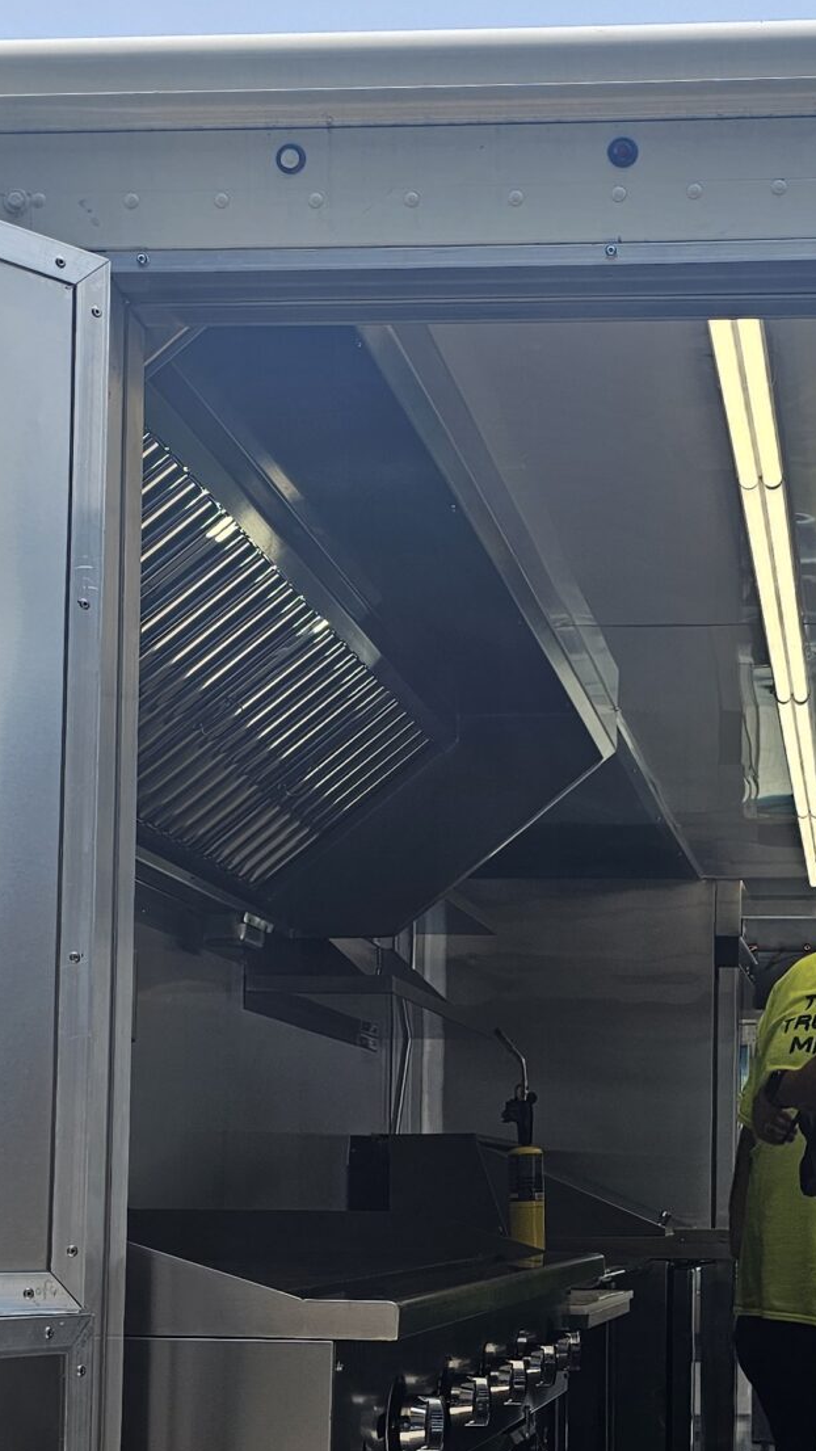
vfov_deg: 35.3
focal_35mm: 58
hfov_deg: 20.3
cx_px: 728
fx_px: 2231
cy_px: 1080
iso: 10
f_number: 1.7
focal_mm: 6.3
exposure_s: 1/338
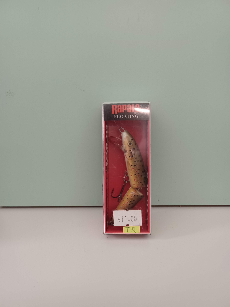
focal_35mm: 25
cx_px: 115
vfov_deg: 69.4
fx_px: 221
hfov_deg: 54.9
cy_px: 154
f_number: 1.8
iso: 800
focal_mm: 4.6
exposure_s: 1/25
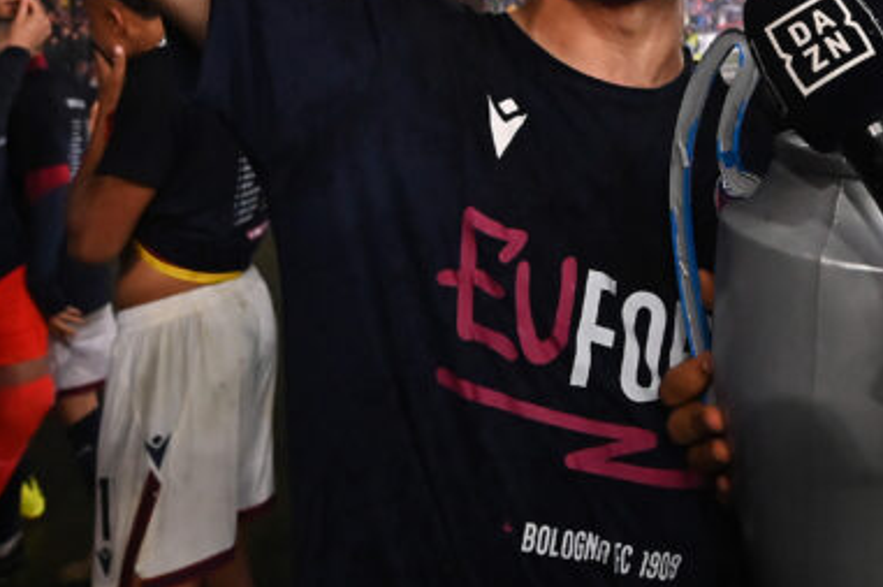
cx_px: 698
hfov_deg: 43.5
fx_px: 1053
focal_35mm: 43
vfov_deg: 27.1
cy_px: -136
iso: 5000
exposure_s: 1/200
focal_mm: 16
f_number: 4
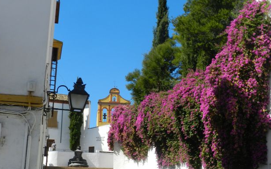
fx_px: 384
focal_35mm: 52
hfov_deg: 38.6
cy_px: 107
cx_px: 169
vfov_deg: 24.8
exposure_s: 1/1000
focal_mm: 6.7
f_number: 4.5
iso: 160
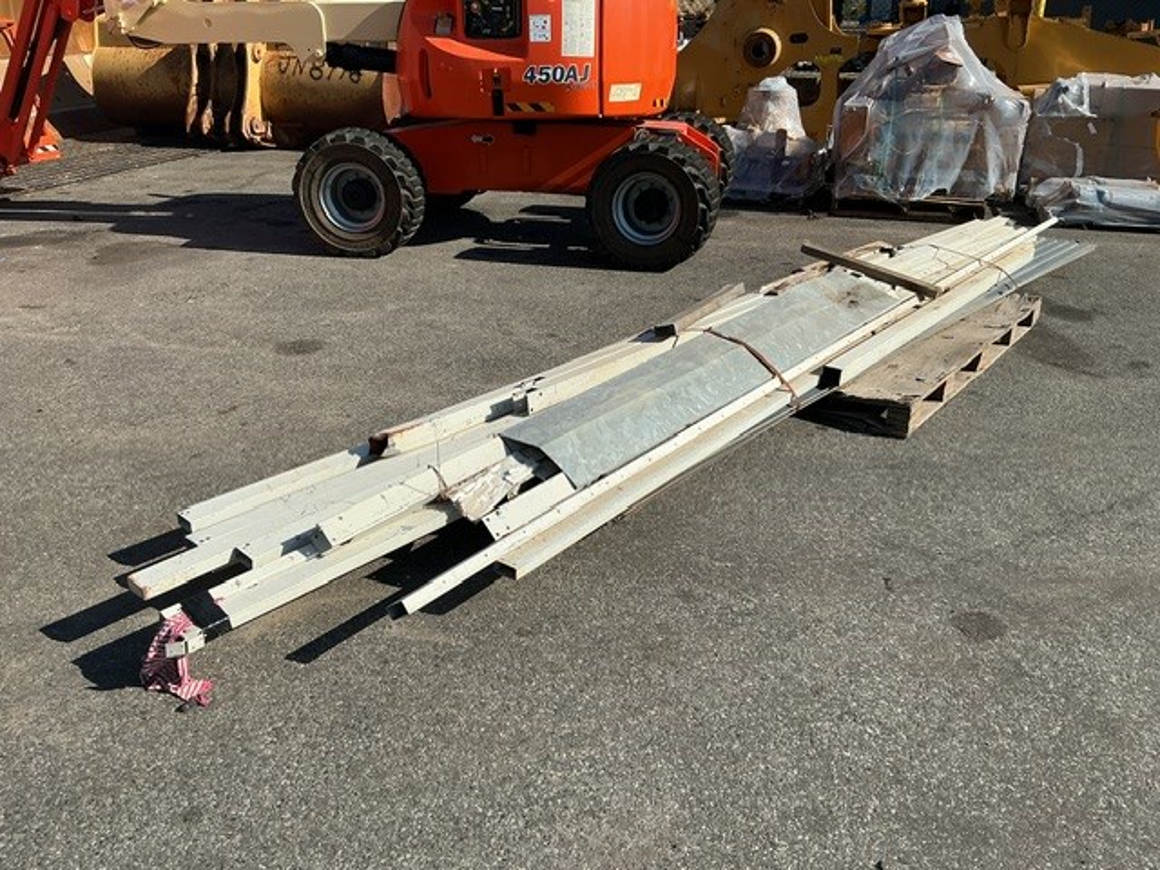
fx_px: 972
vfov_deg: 48.2
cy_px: 435
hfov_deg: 61.7
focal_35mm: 29
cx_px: 580
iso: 25
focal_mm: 3
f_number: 1.8
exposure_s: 1/2320
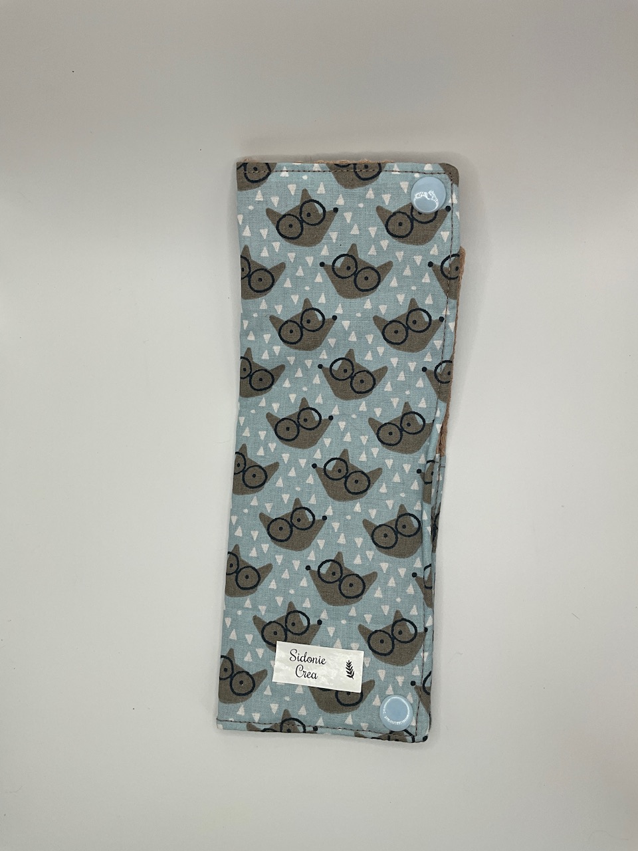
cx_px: 319
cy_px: 426
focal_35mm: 29
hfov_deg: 48.2
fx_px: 713
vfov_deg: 61.7
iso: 25
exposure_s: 1/355
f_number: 1.8
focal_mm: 3
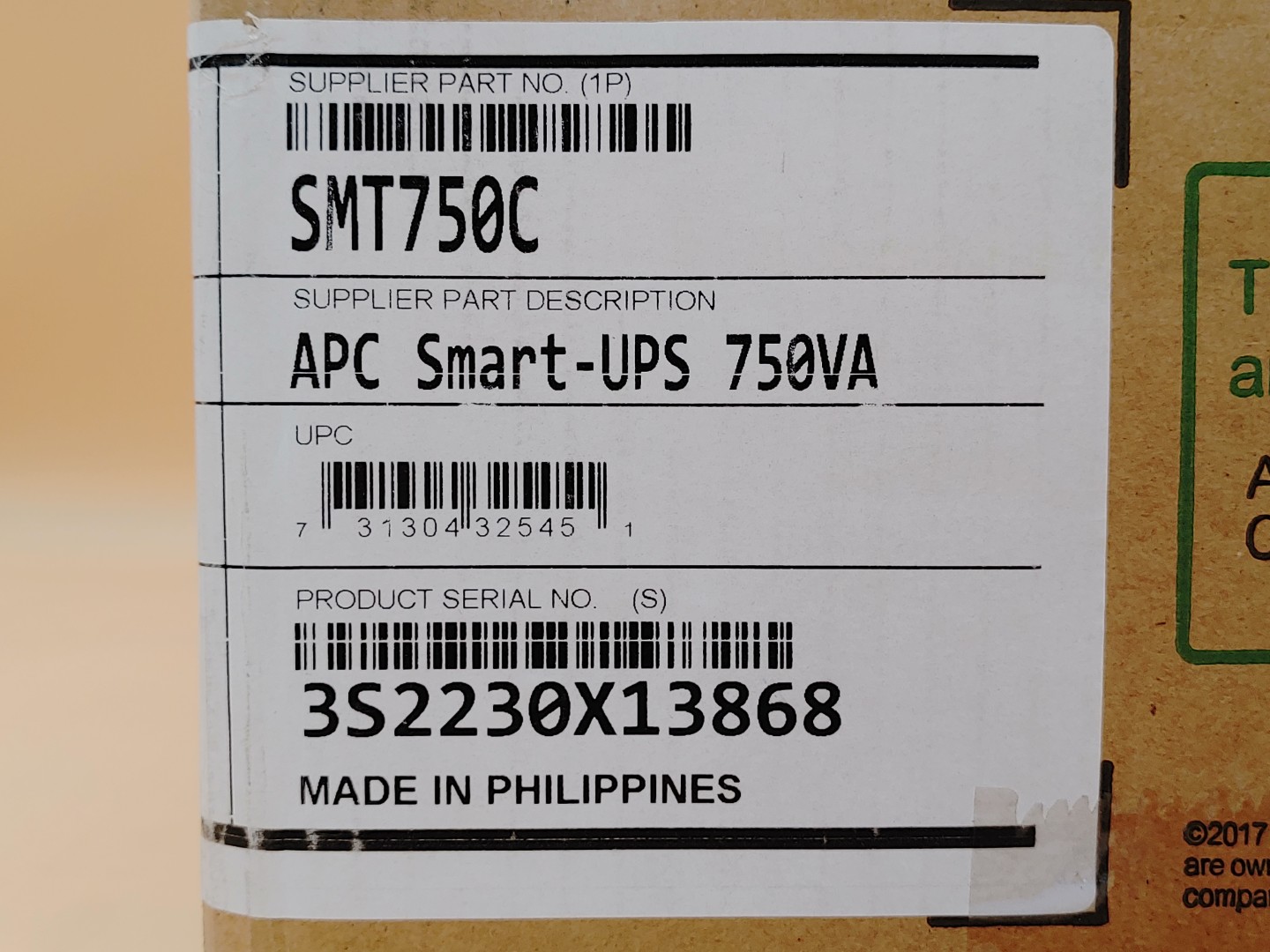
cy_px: 476
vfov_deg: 32.9
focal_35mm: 44
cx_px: 635
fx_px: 1614
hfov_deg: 42.9
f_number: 1.8
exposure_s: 1/76
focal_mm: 4.36
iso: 50
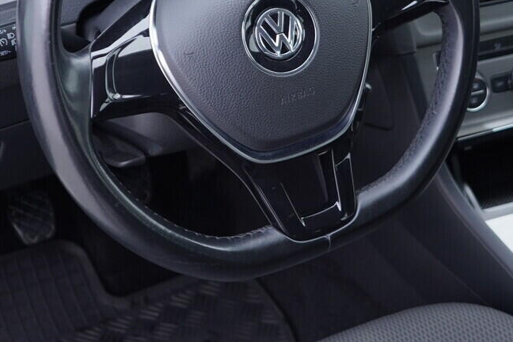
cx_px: 239
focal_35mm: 80
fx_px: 1140
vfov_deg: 16.9
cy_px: 43
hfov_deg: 25.4
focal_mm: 24
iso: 200
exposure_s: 1/40
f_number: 2.8
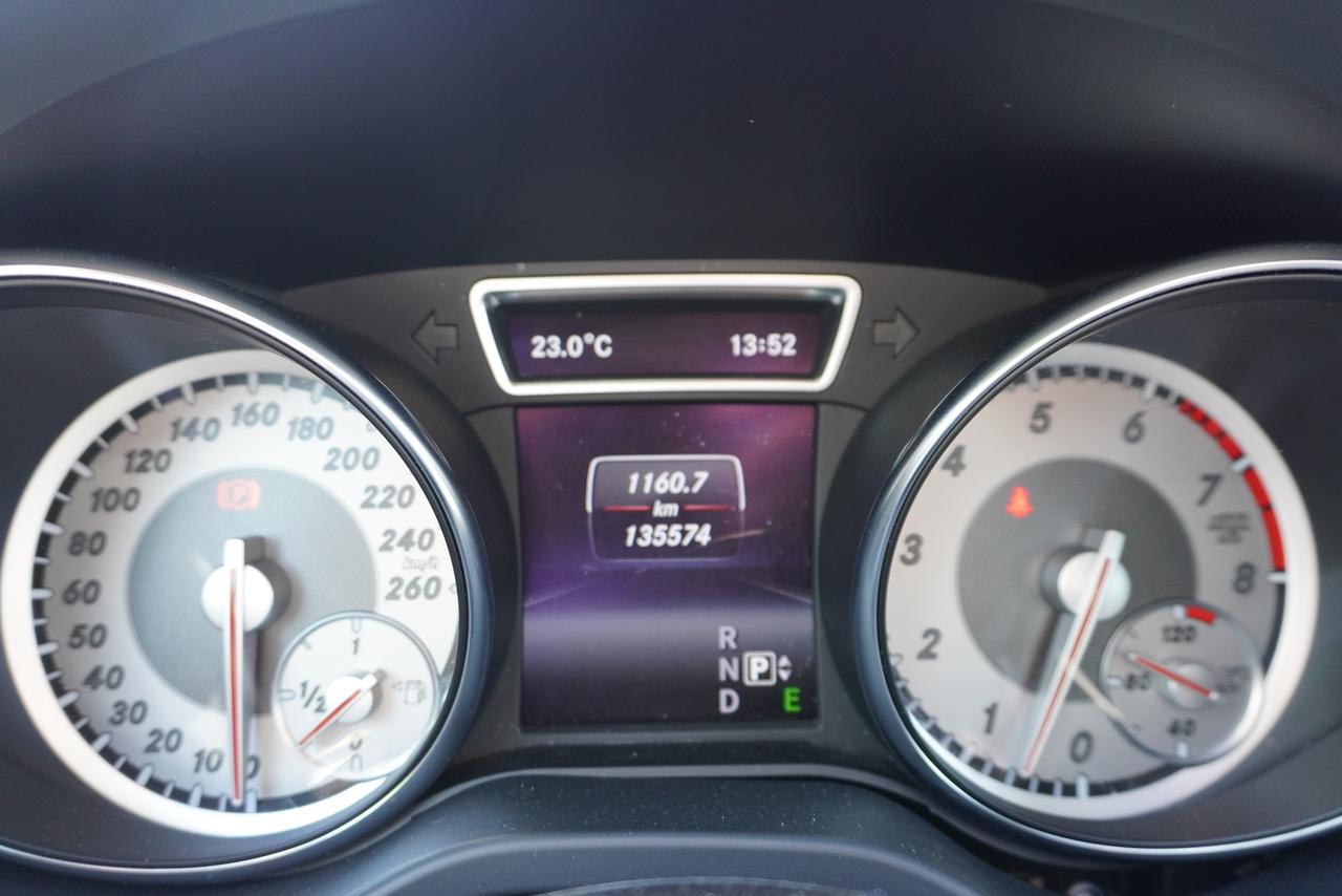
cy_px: 448
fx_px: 1063
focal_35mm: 28
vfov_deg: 45.7
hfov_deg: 64.5
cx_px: 671
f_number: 4
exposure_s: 1/60
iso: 640
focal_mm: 19
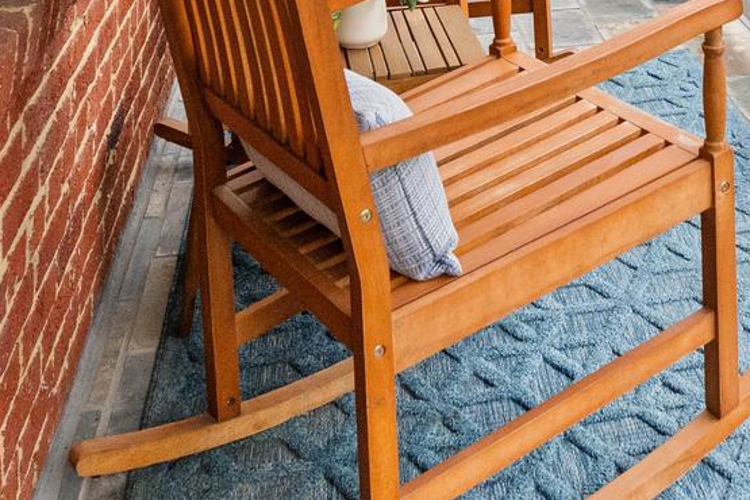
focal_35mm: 62
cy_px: -374
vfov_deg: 17.9
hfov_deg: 30.8
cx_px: 688
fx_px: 1291
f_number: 2.8
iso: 2000
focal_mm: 11.2
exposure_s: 1/1600
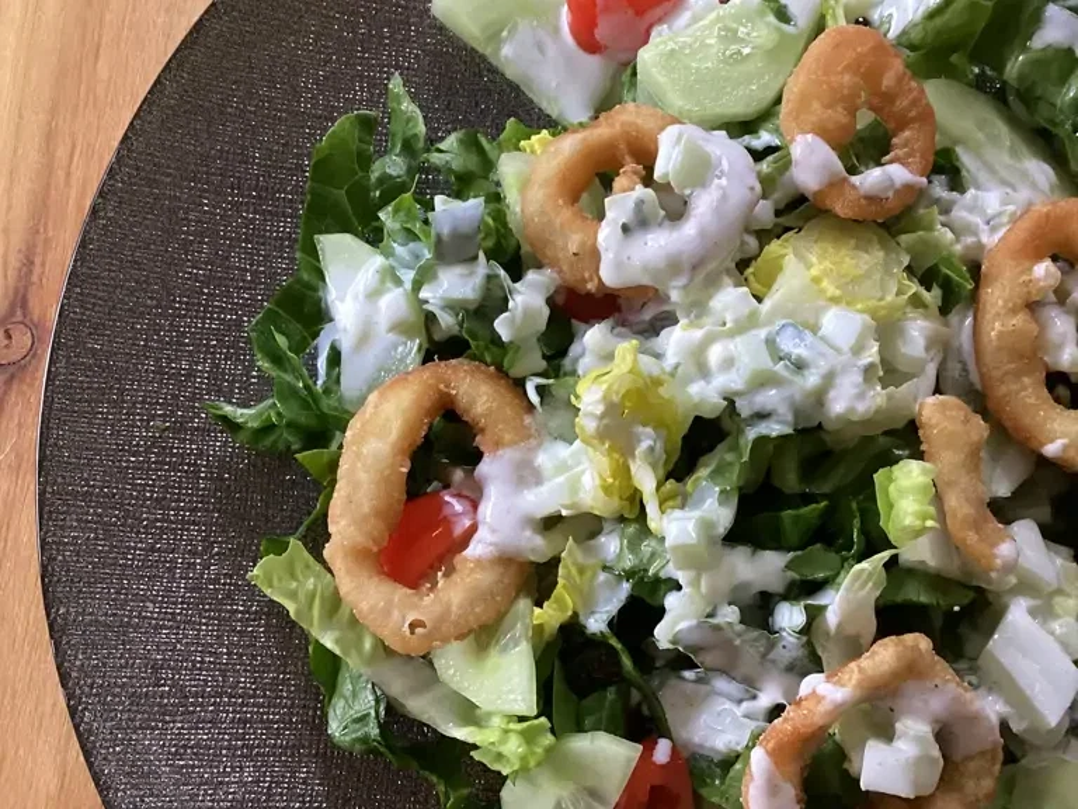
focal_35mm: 31
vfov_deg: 45.4
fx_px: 965
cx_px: 539
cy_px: 404
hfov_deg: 58.4
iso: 250
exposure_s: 1/33
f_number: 2.4
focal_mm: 3.3
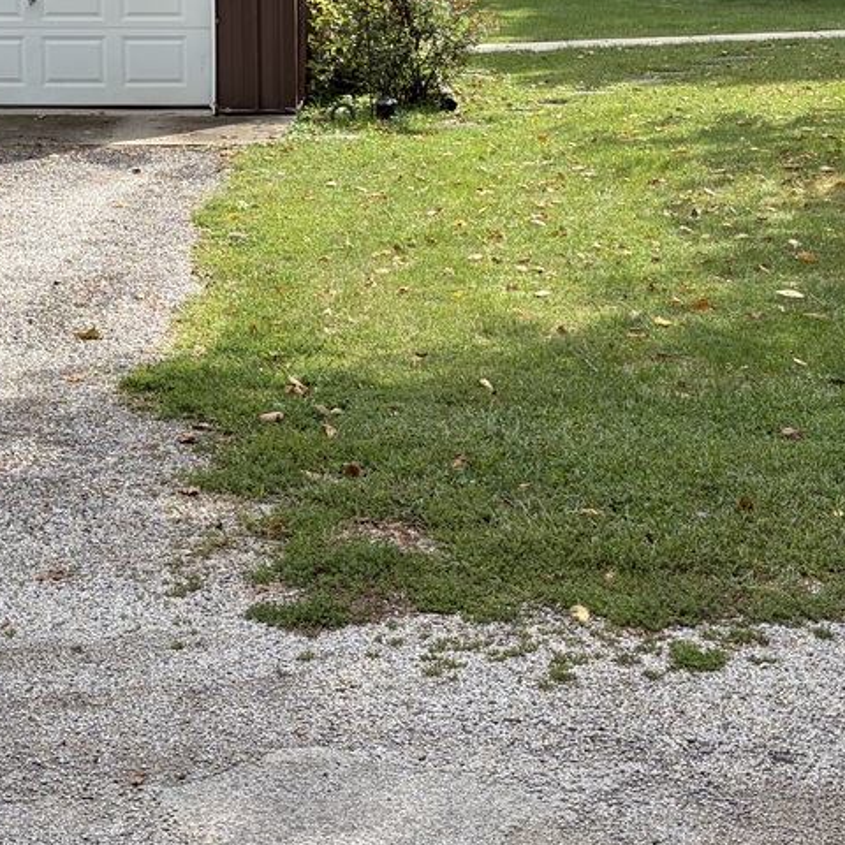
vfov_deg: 24.8
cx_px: 229
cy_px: 257
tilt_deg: -11.1
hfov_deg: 24.8
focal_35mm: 69
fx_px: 1906
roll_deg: +1.4
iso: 50
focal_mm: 5.96
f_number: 1.6
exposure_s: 1/2141
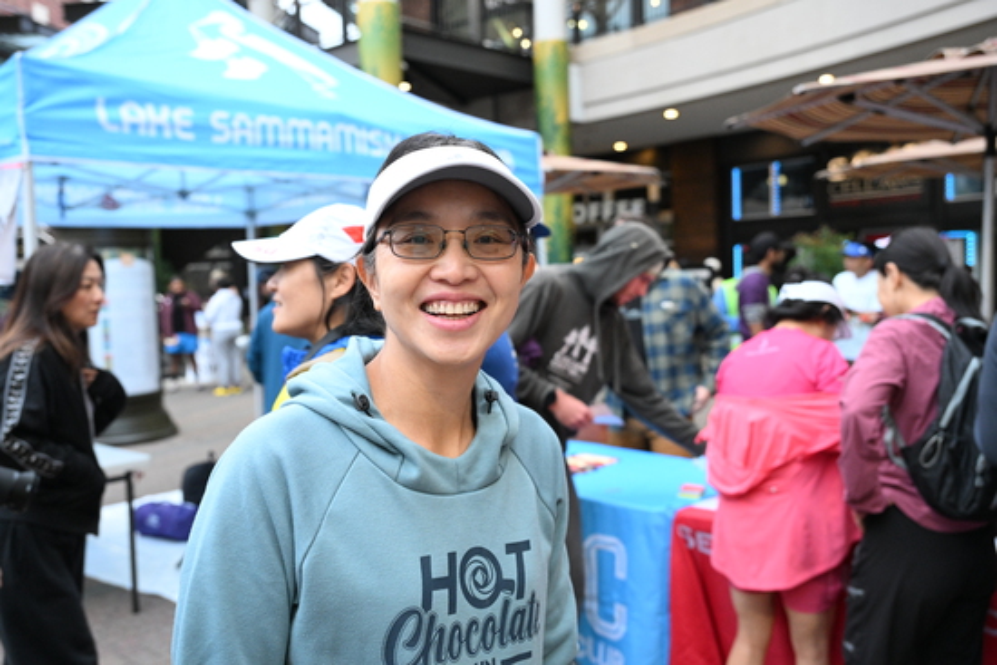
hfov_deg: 57.2
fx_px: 914
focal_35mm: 33
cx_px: 498
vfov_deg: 40.0
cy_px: 332
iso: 3200
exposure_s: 1/400
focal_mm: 33
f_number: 4
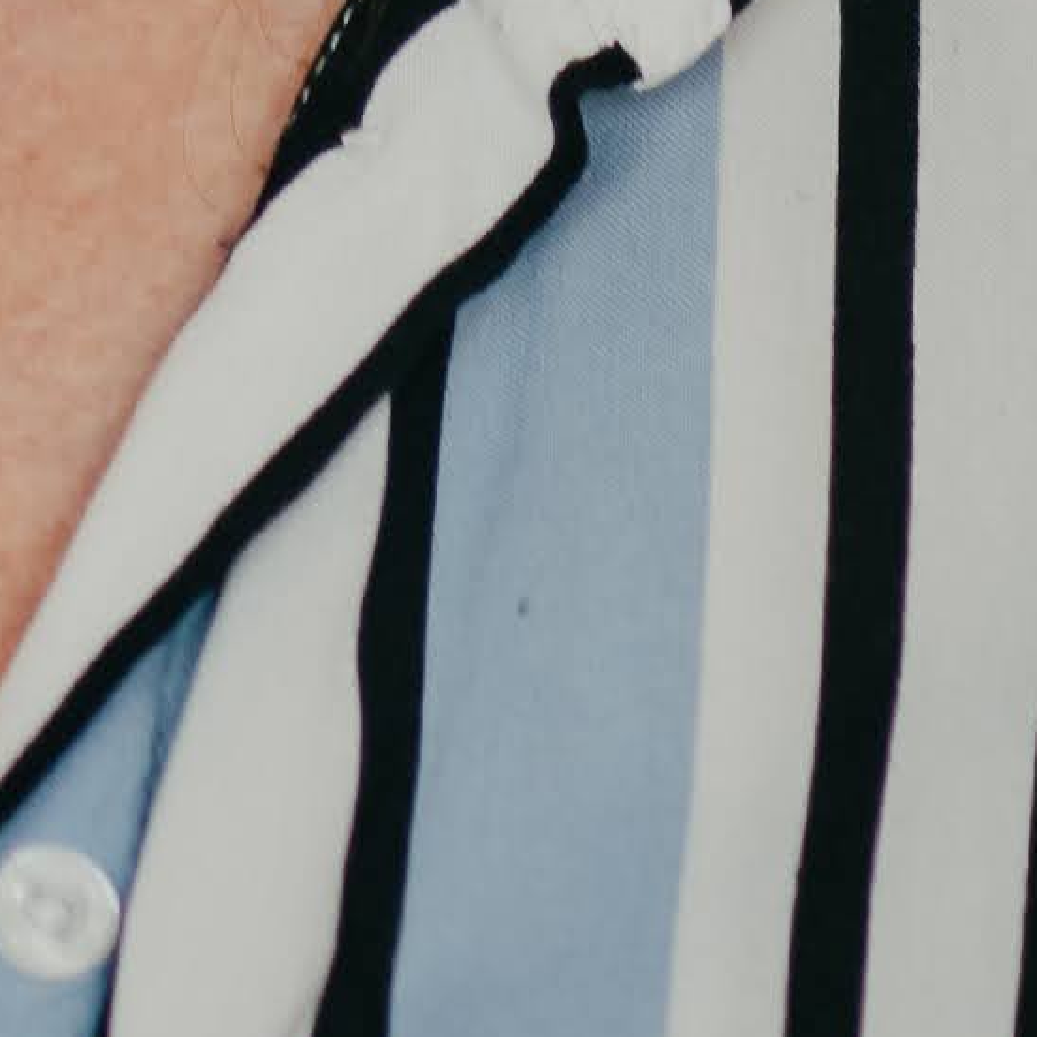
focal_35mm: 642
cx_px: -315
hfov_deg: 2.7
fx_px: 21759
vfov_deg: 2.7
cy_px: -1673
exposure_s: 1/250
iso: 200
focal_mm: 85
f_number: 2.5
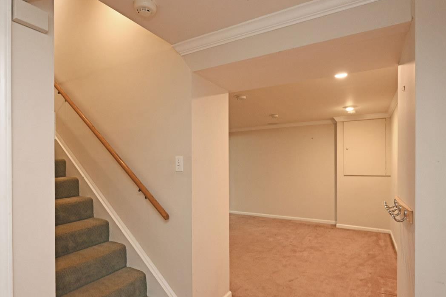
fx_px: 248
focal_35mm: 20
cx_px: 217
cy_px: 163
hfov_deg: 84.0
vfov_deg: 61.8
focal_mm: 14
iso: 1000
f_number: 4
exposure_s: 1/60
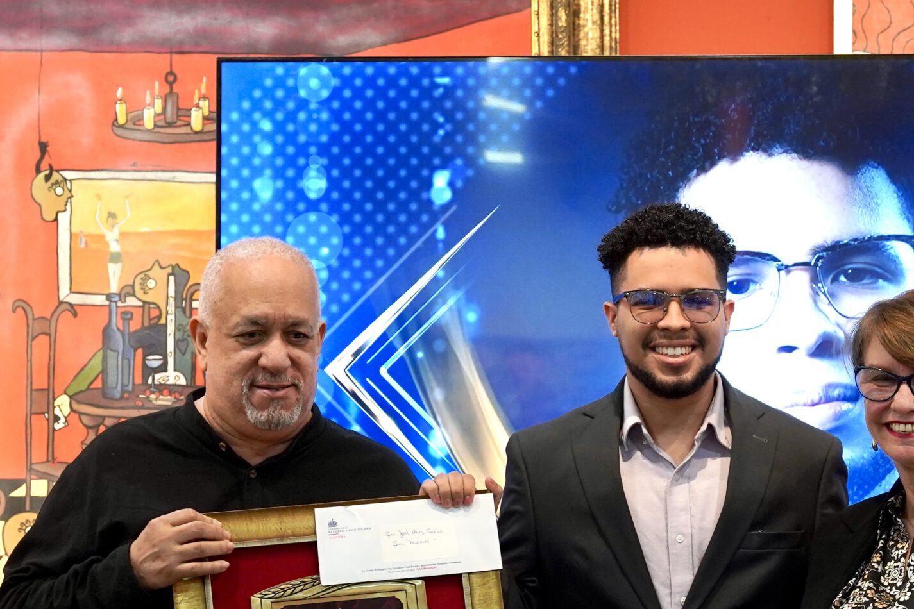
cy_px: 486
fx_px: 3148
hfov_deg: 16.5
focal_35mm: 124
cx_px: 543
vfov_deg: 11.0
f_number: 4
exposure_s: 1/160
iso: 1250
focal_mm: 46.1
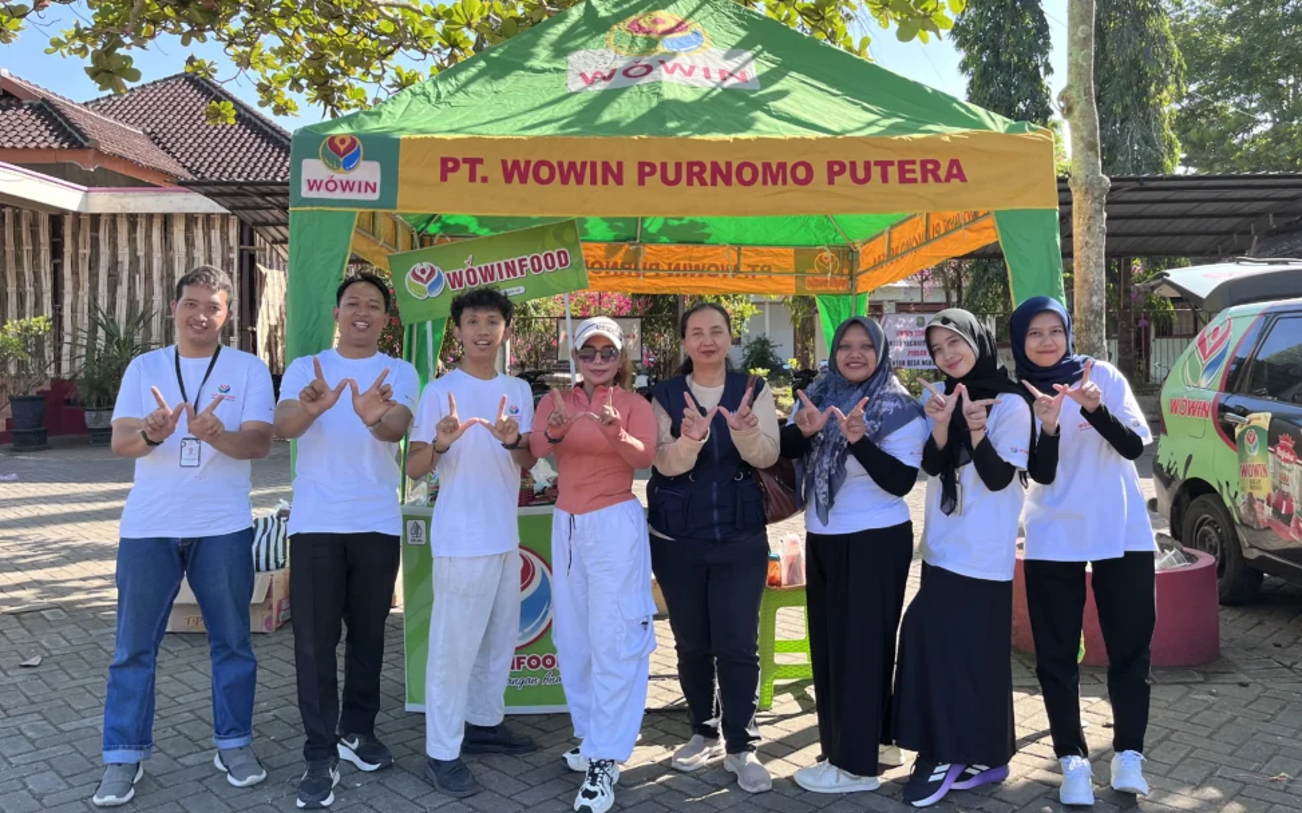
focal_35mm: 29
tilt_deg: -0.7
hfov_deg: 64.6
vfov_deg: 43.1
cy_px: 364
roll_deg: +0.3
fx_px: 1029
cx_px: 633
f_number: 1.6
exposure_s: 1/583
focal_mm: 5.1
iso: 50
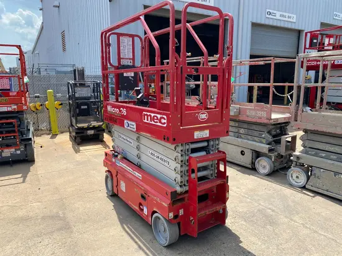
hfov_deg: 67.3
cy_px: 128
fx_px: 257
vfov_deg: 53.1
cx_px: 171
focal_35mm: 26
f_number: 1.8
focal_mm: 4.25
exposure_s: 1/1727
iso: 32
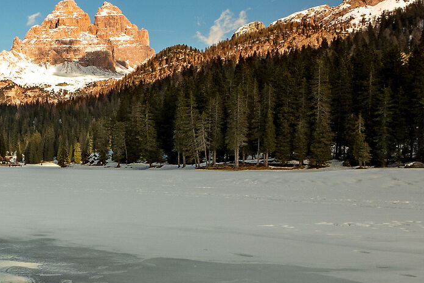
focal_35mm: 62
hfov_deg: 28.2
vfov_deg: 21.8
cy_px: 195
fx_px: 730
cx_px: -87
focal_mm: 12
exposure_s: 1/30
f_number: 8
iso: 100
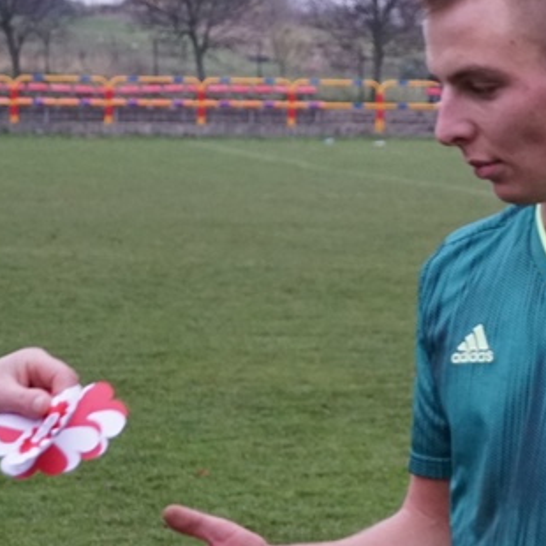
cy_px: 311
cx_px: 555
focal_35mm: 180
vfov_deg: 9.7
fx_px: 3212
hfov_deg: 9.6
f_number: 5.6
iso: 2500
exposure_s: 1/160
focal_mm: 55
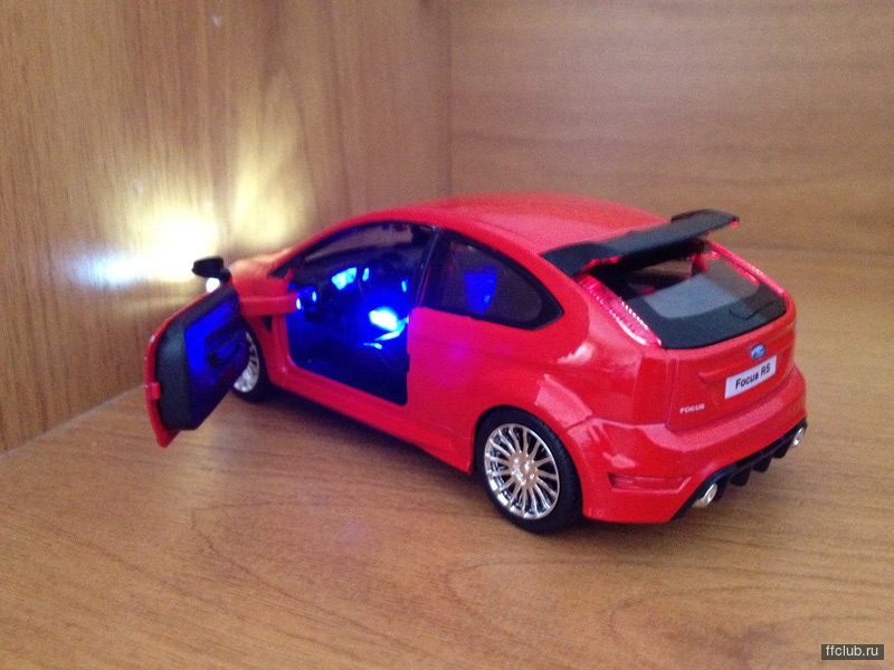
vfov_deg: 40.7
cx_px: 447
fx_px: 904
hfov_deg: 52.6
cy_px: 335
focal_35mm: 35
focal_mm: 4.28
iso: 800
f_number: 2.4
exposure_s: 1/15
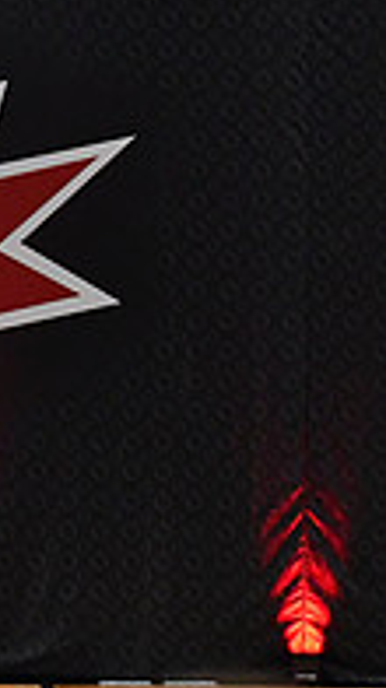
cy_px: 398
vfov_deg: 6.2
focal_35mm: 347
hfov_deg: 3.4
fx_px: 6325
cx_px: -625
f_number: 2.8
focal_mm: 75
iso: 4000
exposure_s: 1/800
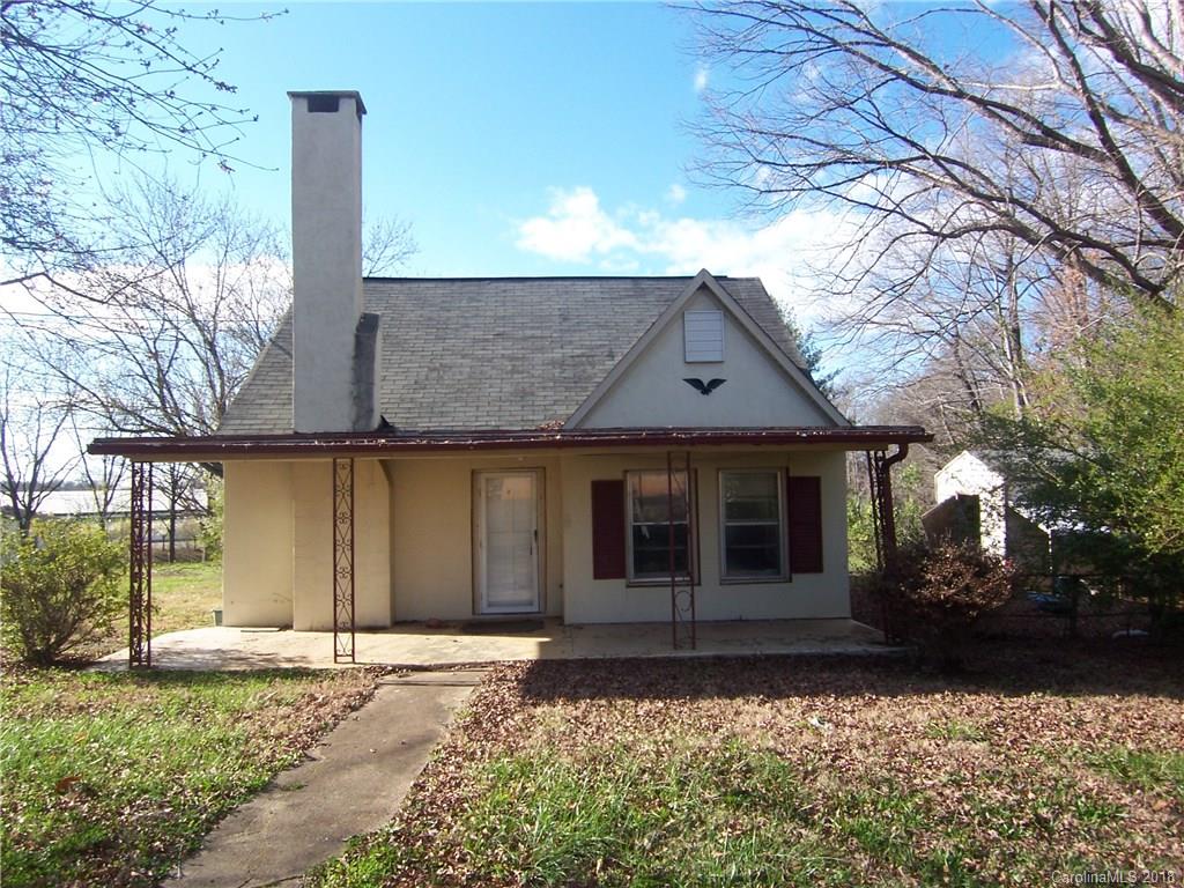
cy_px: 444
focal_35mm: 23
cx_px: 592
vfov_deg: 58.9
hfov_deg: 73.9
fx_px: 787
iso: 64
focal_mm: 3.8
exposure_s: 1/100
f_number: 5.6
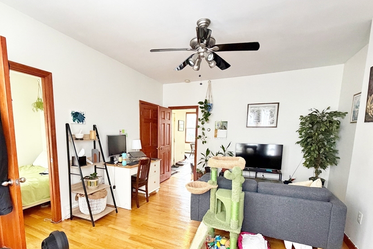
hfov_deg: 89.8
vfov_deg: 66.3
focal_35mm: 18
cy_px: 156
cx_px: 170
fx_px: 186
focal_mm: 2.22
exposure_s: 1/60
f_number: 2.2
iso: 400
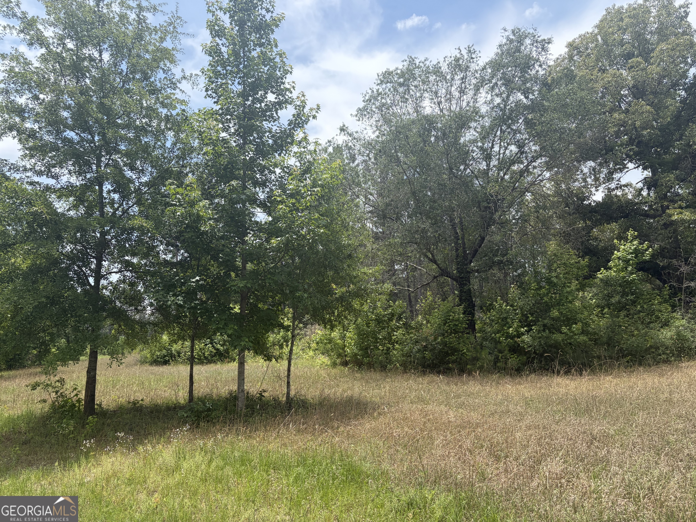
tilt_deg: +9.7
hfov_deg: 67.3
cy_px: 261
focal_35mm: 26
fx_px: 523
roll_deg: +2.6
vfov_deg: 53.1
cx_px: 348
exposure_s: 1/2639
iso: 64
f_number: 1.6
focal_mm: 5.96
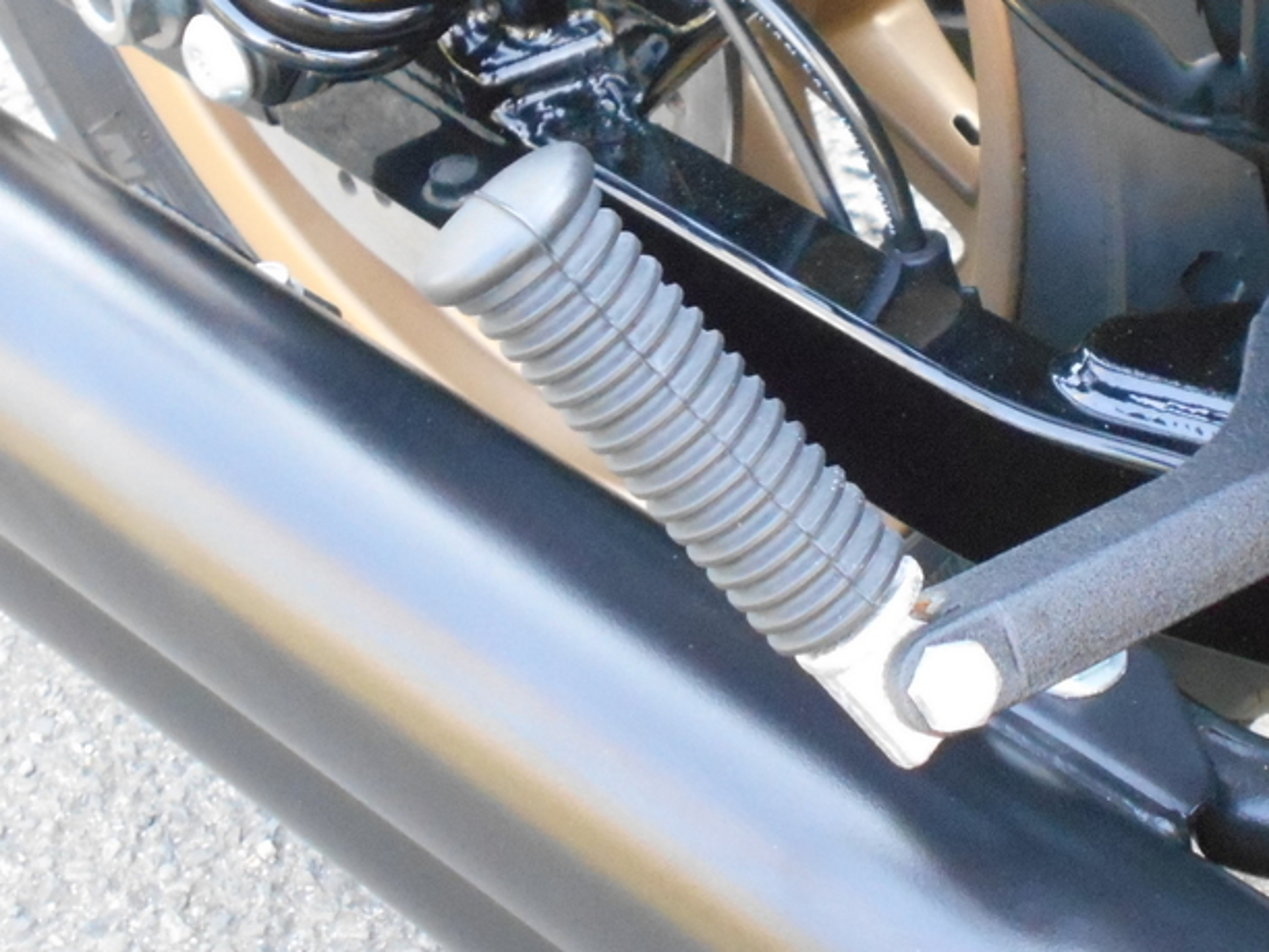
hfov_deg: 19.8
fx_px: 3593
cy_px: 243
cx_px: 1018
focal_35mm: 98
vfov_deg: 15.0
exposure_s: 1/80
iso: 800
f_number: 4.5
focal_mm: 8.8
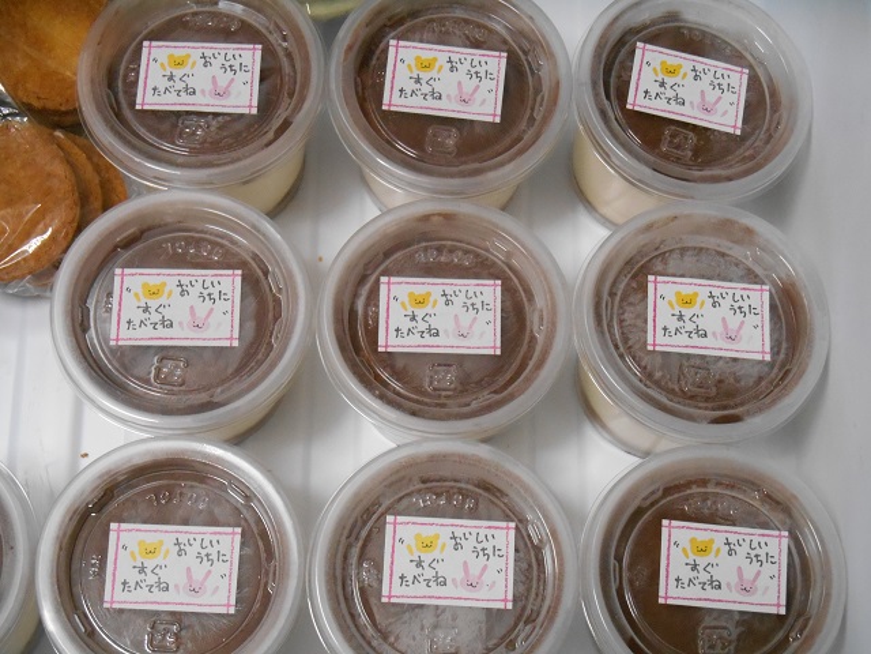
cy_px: 327
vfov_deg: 21.0
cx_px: 436
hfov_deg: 27.8
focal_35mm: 70
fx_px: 1761
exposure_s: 1/50
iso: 800
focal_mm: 12.5
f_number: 4.5
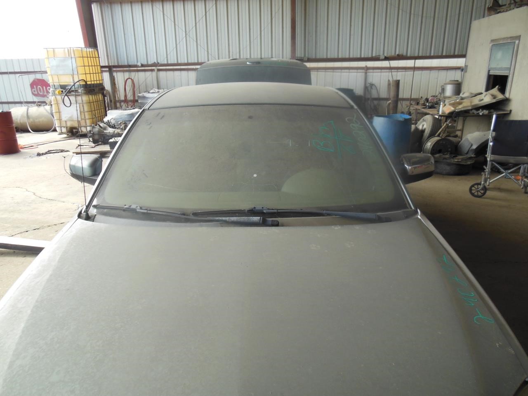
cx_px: 264
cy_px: 198
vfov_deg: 54.9
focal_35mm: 25
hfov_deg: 69.4
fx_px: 381
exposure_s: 1/250
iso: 160
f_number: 3.2
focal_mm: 4.5
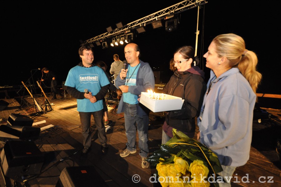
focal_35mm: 15
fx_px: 117
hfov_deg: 100.5
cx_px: 140
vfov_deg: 77.2
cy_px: 94
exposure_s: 1/20
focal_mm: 10
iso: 2000
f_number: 4.5
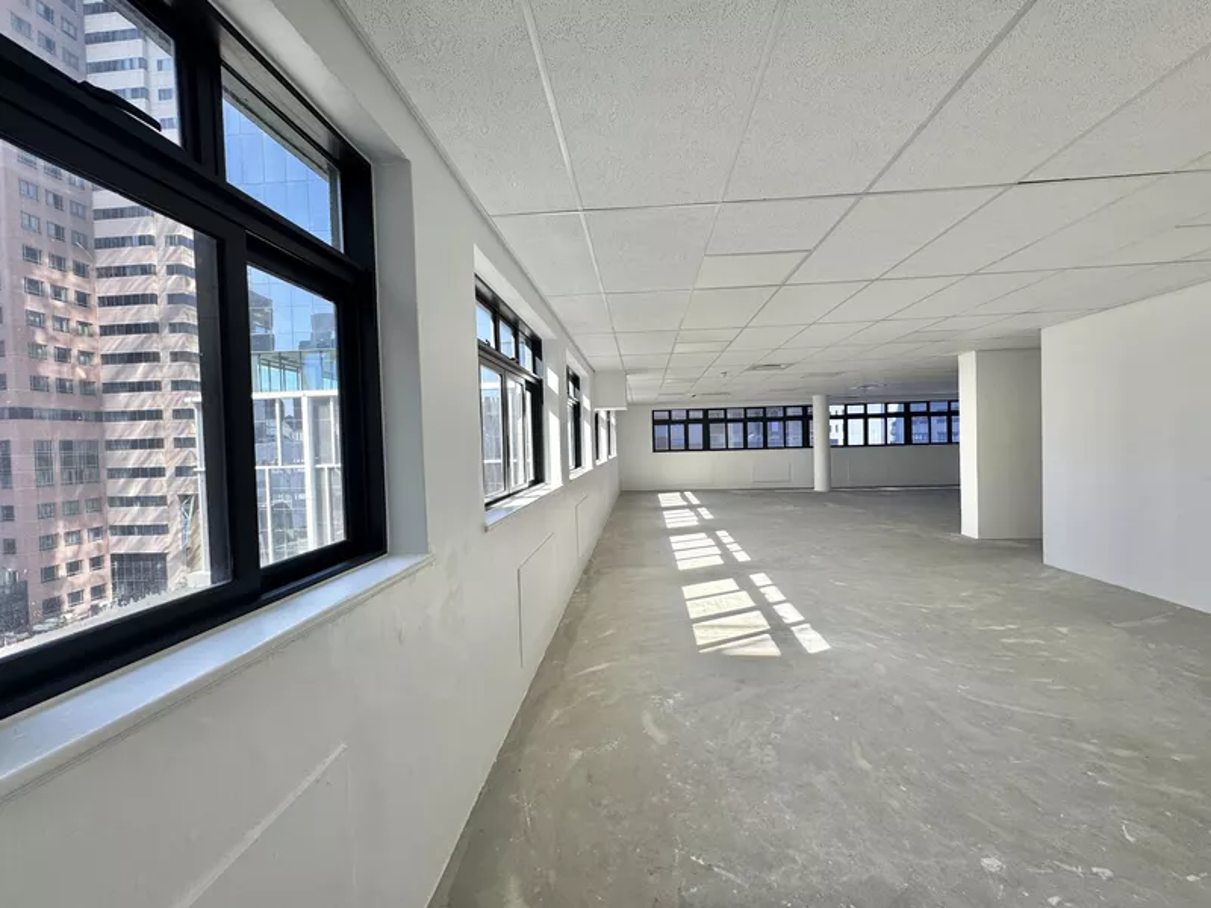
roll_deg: +1.9
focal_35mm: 14
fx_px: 490
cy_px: 454
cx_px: 606
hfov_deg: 102.1
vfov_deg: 85.7
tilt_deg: -0.9
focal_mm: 2.22
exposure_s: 1/250
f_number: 2.2
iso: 40
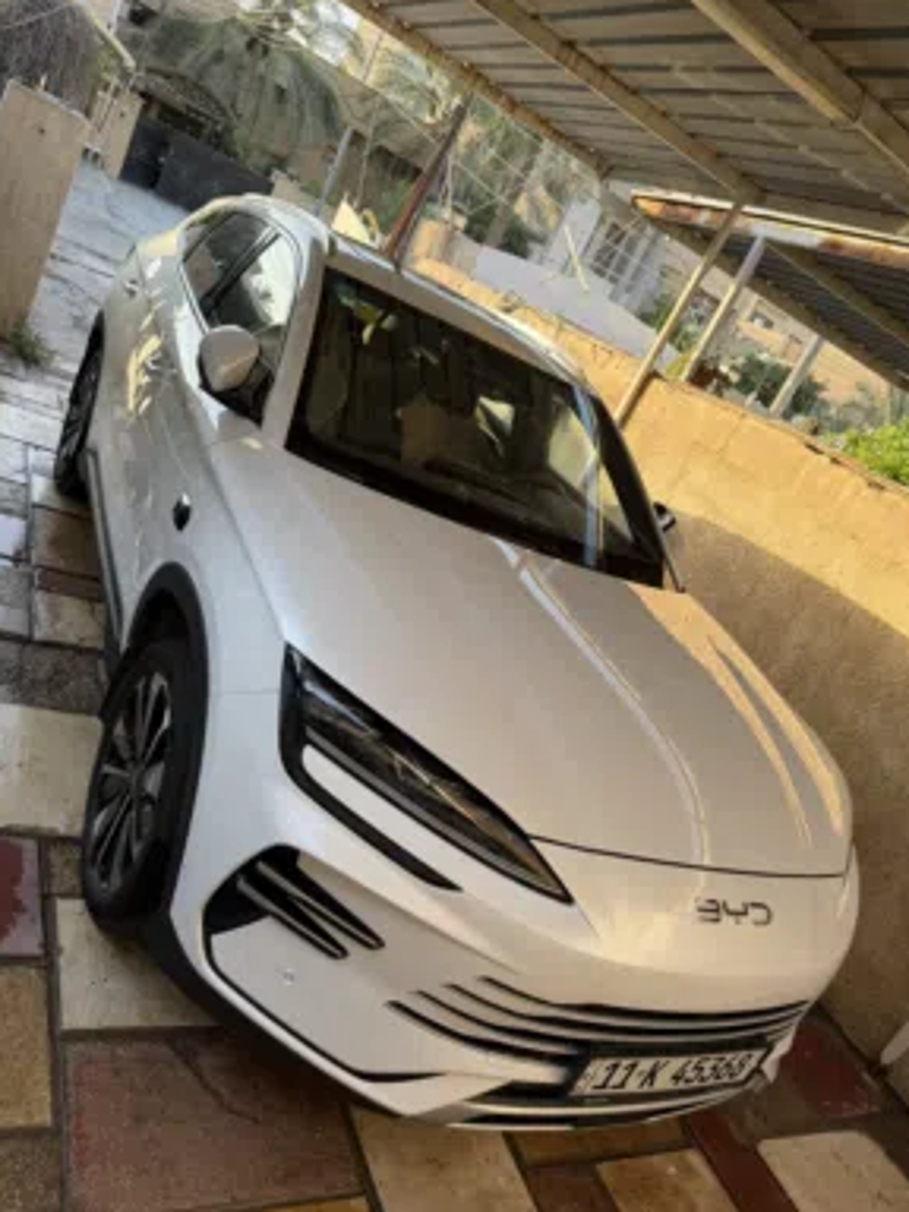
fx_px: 875
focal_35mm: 25
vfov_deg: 69.4
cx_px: 458
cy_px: 609
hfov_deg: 54.9
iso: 80
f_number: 1.78
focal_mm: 6.76
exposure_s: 1/376
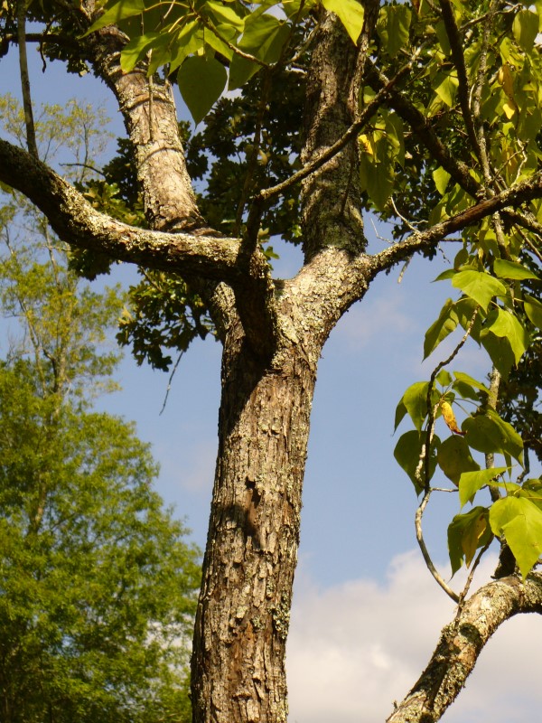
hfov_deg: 12.6
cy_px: 362
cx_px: 271
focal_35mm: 118
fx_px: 2463
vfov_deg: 16.7
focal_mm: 19.4
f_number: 3.7
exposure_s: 1/800
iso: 80
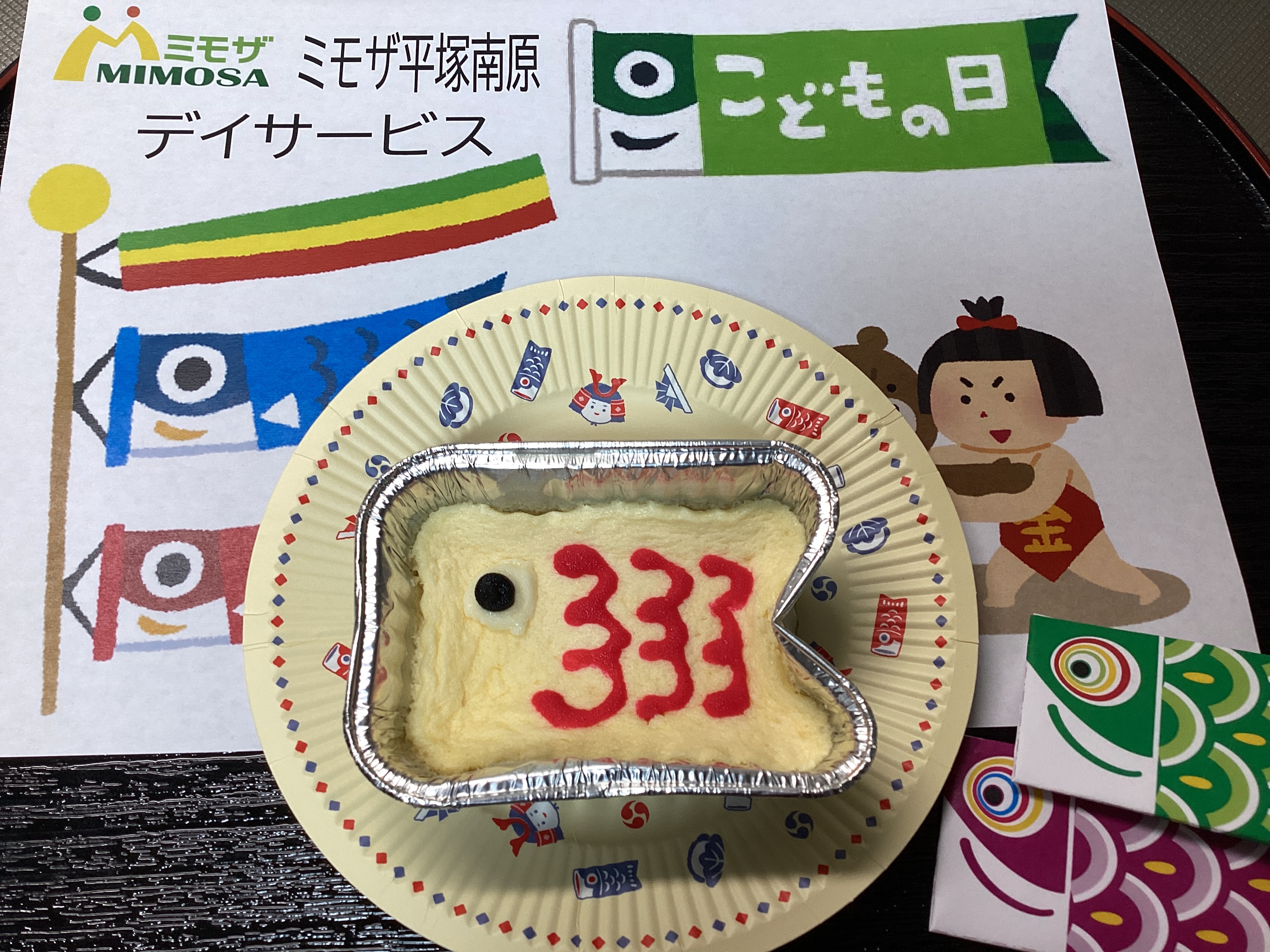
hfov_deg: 58.4
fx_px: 1137
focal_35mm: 31
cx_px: 635
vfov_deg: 45.4
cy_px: 476
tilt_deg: -68.0
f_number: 2.4
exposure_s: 1/60
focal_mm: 3.3
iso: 64
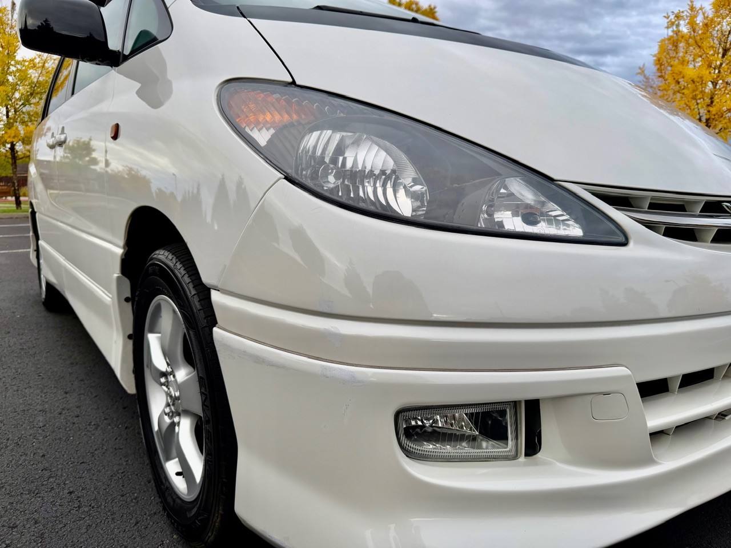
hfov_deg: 71.6
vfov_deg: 56.8
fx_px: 507
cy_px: 274
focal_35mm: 24
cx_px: 366
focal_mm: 6.76
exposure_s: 1/898
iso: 80
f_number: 1.78
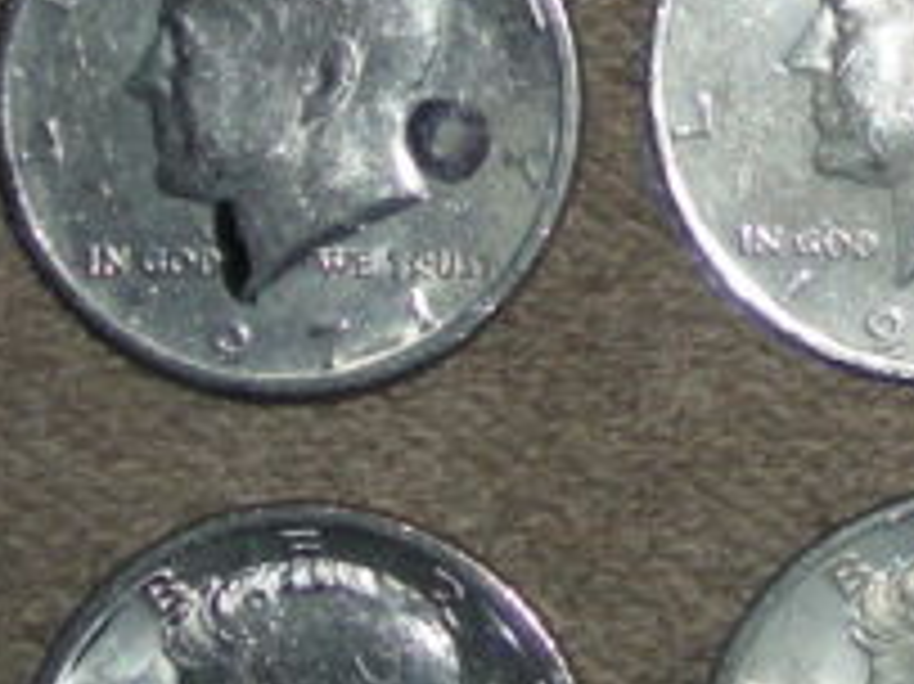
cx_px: 1216
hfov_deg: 9.0
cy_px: -392
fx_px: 5726
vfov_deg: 6.7
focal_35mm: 217
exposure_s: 1/60
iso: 50
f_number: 6.1
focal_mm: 7.1
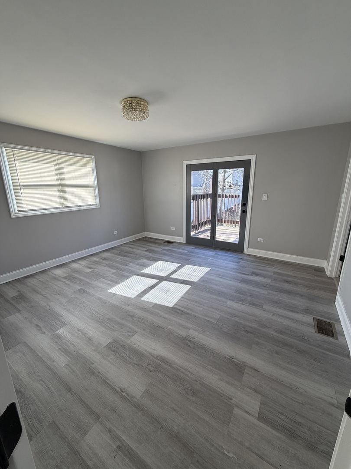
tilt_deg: -13.9
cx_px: 176
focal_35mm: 14
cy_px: 234
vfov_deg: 102.1
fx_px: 189
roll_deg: +0.8
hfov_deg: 85.7
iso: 100
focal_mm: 2.22
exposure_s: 1/120
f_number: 2.2
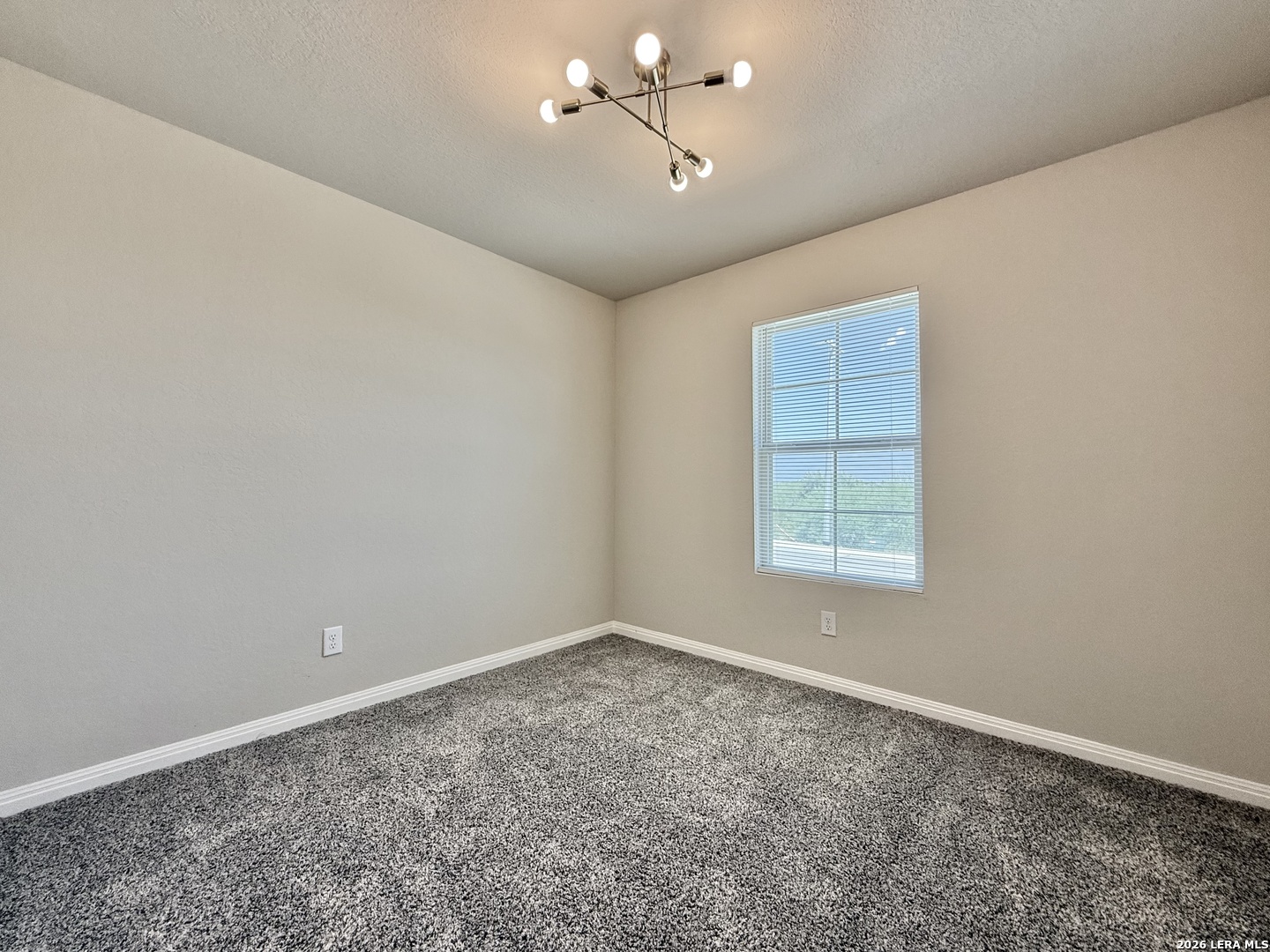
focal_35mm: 14
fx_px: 514
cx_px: 635
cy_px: 476
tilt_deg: +0.5
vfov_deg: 85.7
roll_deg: -1.5
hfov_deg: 102.1
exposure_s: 1/120
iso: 80
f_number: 2.2
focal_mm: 2.22
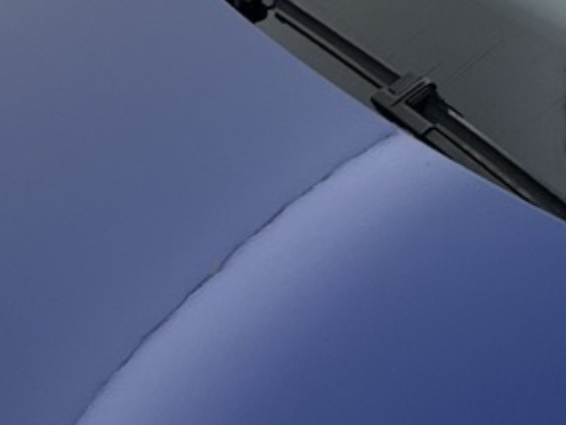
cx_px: 961
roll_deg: -0.4
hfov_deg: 13.6
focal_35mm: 132
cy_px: -215
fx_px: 2158
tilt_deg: -8.5
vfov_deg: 10.8
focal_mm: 5.7
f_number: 1.5
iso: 100
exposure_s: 1/50
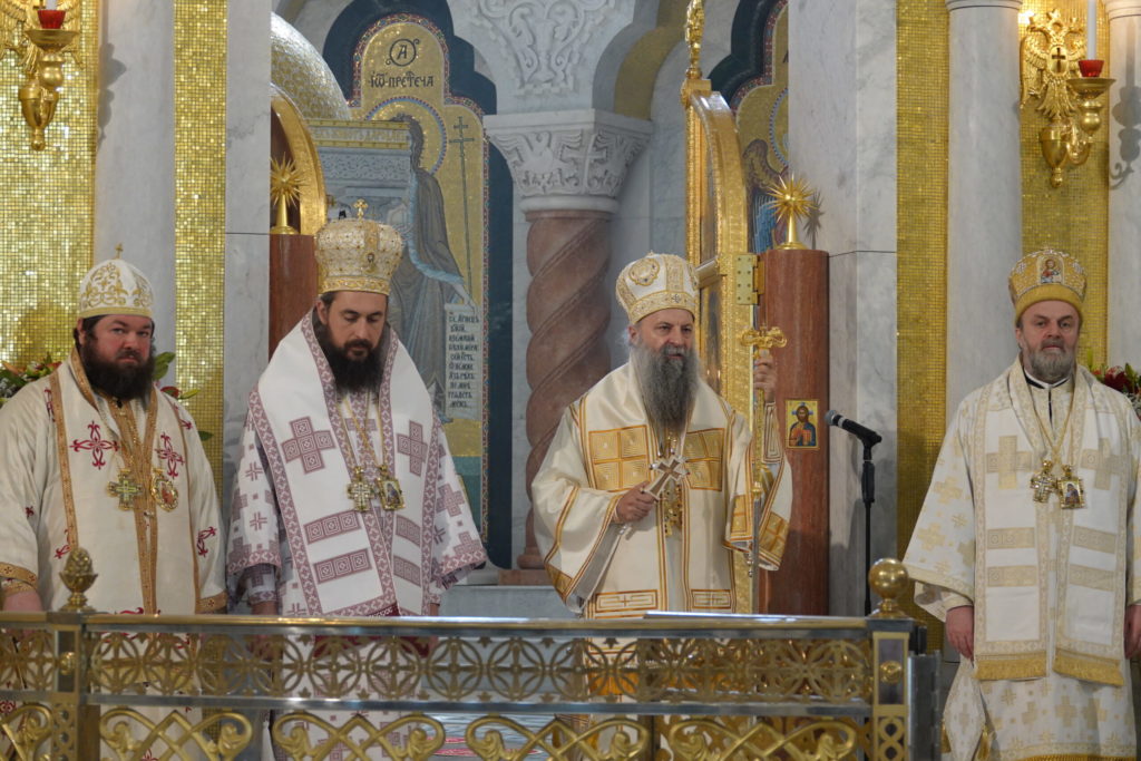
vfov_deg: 13.2
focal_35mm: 104
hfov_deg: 19.6
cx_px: 570
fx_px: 3296
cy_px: 380
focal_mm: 38.04
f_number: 4
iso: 800
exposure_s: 1/30
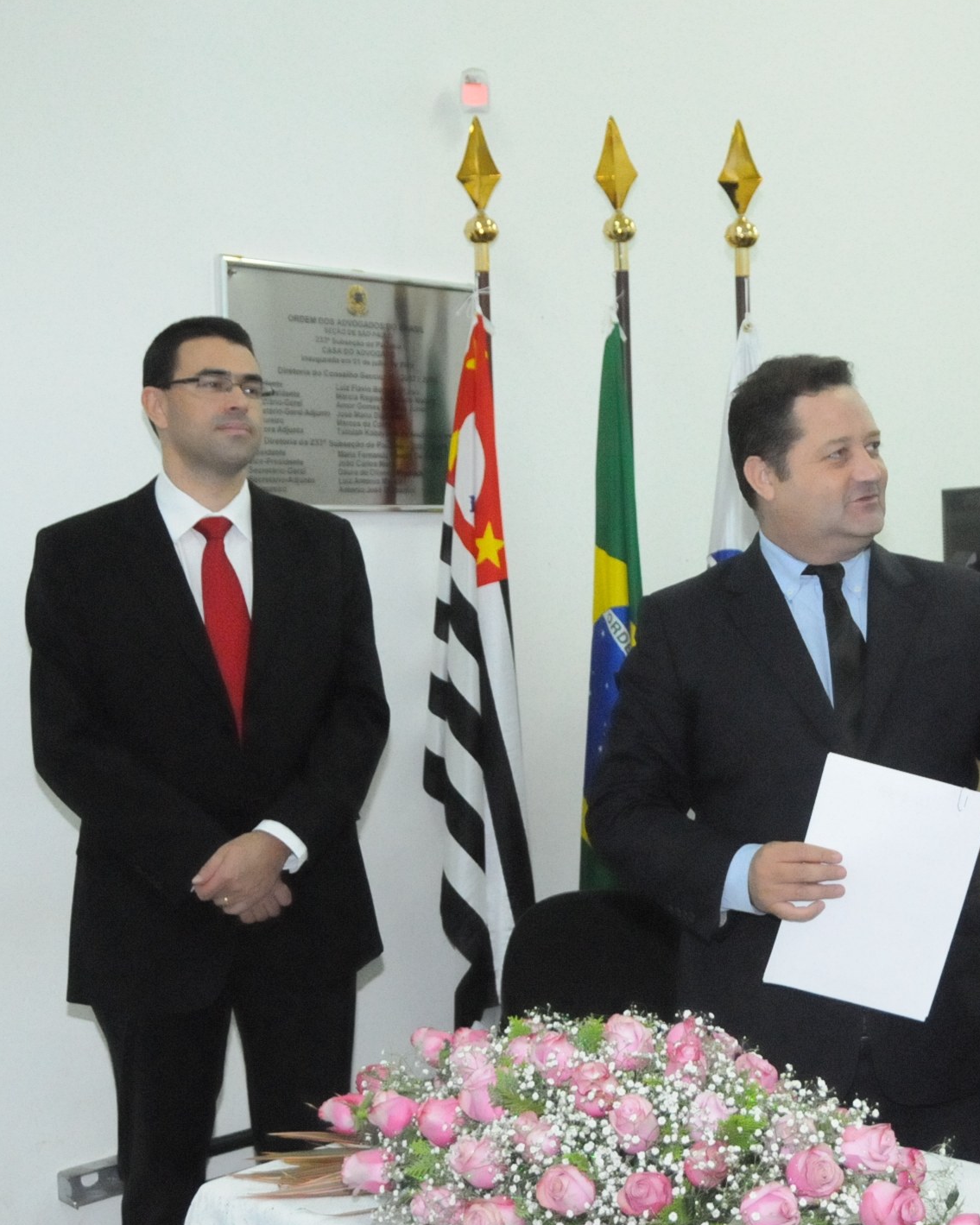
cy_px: 612
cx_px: 812
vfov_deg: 36.7
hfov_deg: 28.9
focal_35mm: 51
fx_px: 1849
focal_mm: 24
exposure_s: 1/200
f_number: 4.5
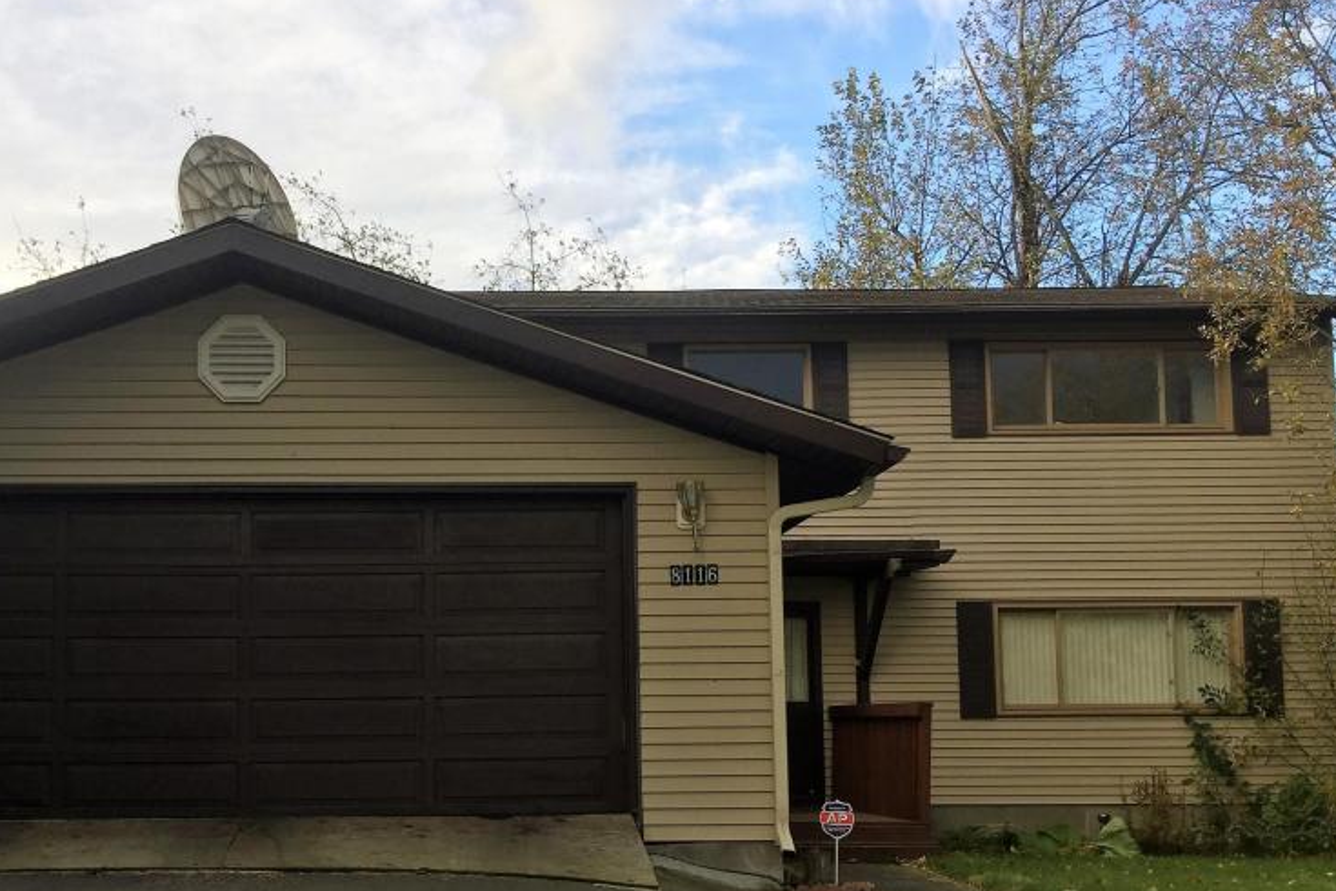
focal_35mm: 42
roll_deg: +0.4
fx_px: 1559
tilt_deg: +5.4
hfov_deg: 45.8
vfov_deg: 31.4
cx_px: 460
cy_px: 649
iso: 32
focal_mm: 4.15
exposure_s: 1/341
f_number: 2.2
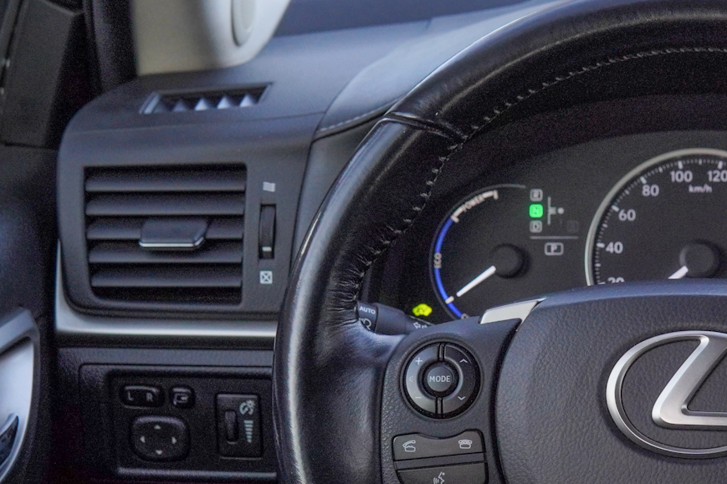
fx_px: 2140
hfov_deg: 18.9
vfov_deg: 12.9
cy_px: 359
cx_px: 686
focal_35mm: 106
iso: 640
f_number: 5
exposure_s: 1/160
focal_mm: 30
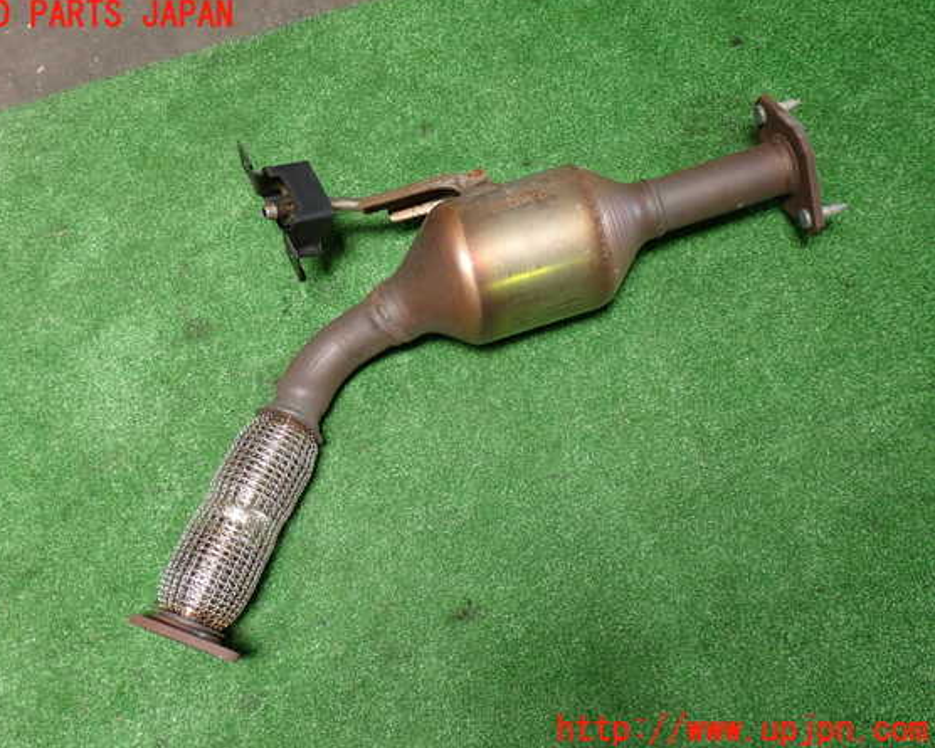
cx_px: 432
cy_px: 373
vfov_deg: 37.3
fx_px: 1107
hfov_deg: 45.8
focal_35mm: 40
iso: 160
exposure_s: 1/80
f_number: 2.7
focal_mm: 6.83
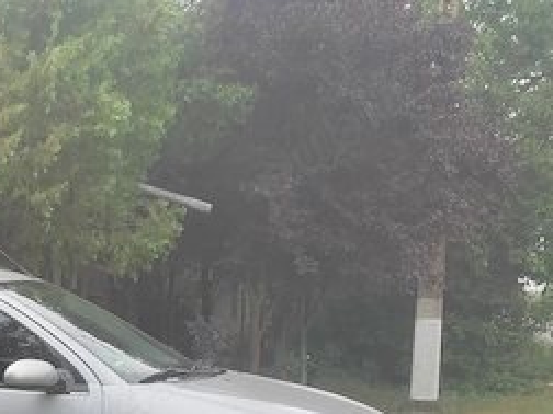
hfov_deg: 28.1
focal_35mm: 62
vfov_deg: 22.3
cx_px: -70
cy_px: 456
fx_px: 990
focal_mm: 4.74
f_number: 1.79
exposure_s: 1/433
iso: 100
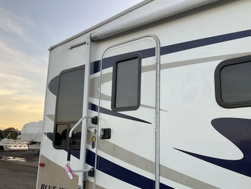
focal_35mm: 34
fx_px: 247
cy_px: 104
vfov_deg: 41.8
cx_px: 127
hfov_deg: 53.9
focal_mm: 3
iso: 20
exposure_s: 1/149
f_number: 1.8
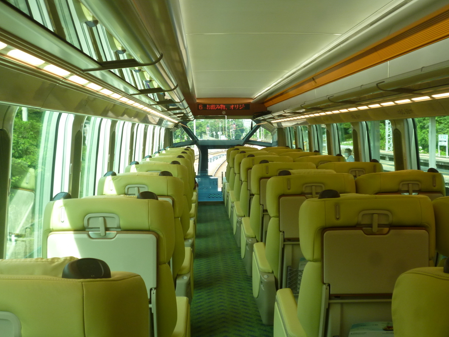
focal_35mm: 42
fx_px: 545
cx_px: 227
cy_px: 169
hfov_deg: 44.8
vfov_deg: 34.4
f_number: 3.7
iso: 160
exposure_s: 1/60
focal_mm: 7.3
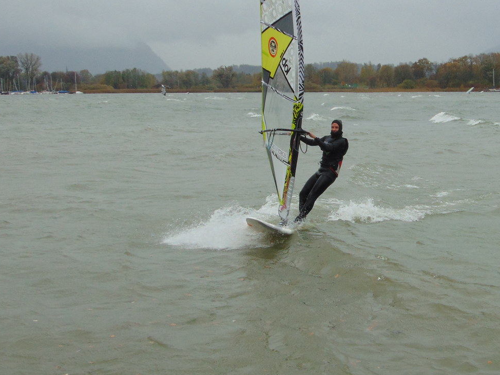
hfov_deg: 28.0
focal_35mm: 69
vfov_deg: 21.3
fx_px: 996
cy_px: 183
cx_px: 338
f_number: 3.3
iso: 80
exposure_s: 1/320
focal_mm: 7.6
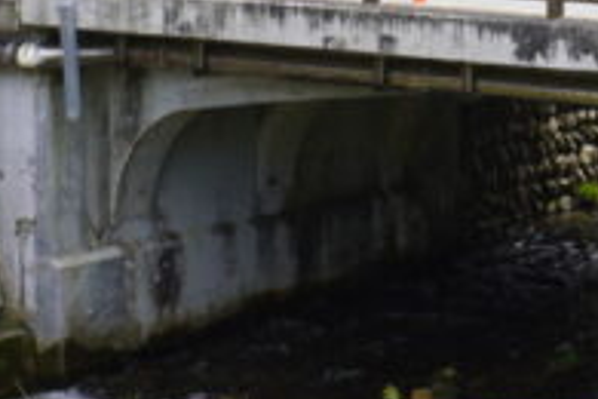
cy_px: -246
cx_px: 846
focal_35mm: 173
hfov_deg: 11.5
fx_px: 2873
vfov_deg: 7.8
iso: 100
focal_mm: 30
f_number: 8
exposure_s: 1/100
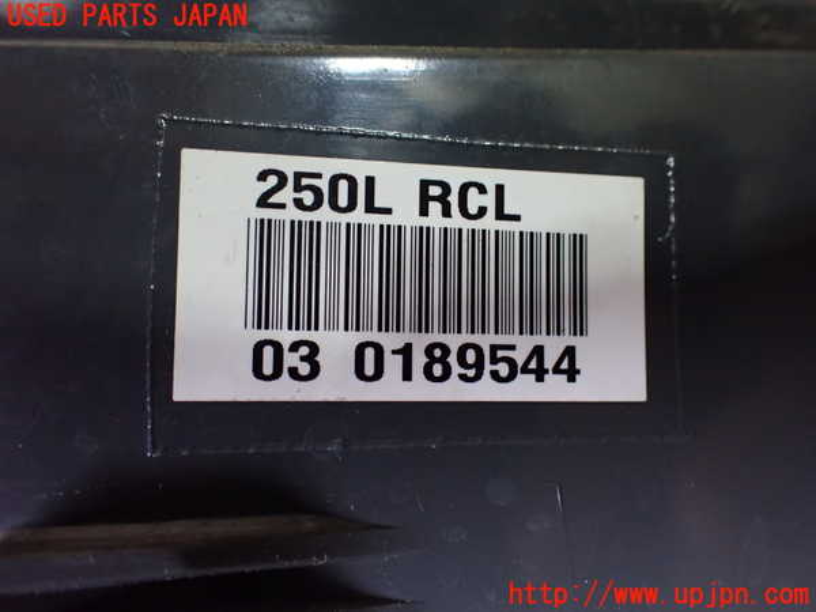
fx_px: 707
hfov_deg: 60.0
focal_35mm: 30
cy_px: 306
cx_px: 408
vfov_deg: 46.8
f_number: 2.3
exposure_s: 1/60
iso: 800
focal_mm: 5.4
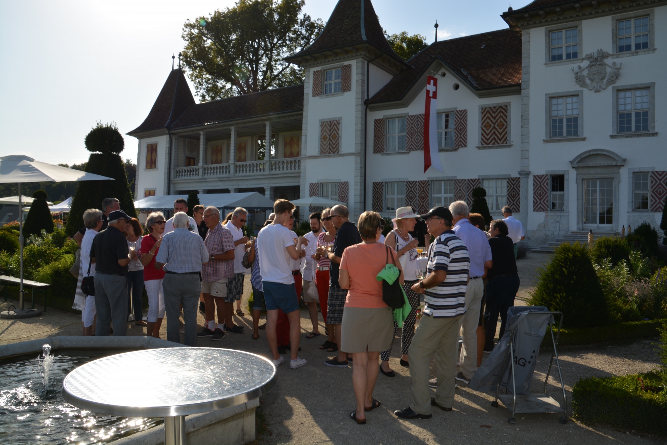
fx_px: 500
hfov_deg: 67.4
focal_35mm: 27
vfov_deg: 47.9
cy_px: 222
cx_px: 334
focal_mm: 18
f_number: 11
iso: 100
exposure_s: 1/200
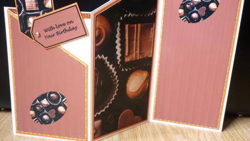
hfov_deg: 54.0
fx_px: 245
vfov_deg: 31.9
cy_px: 58
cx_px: 123
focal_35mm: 37
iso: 80
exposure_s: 1/30
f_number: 2.8
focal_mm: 5.5
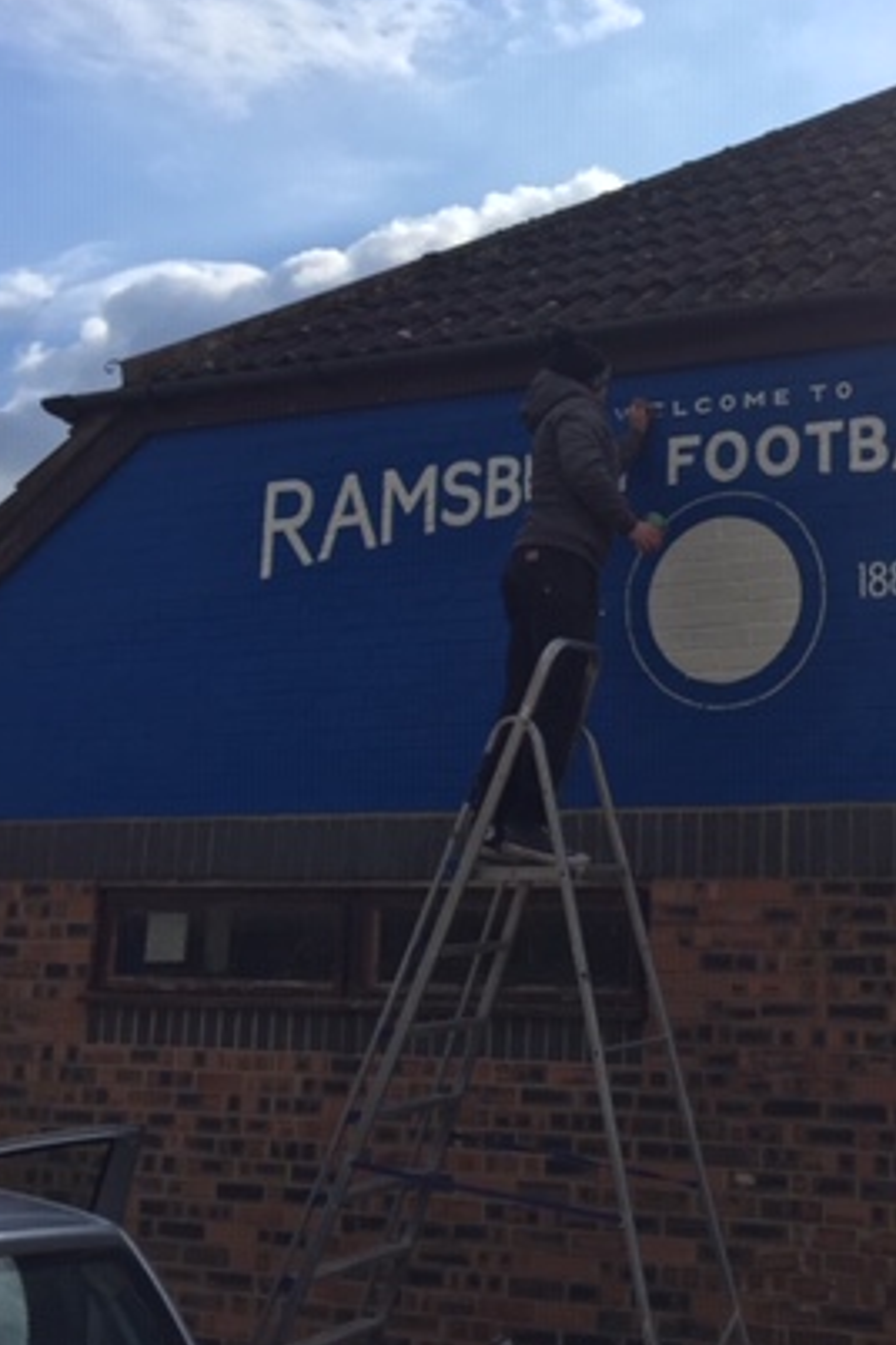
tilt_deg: +10.0
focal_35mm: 48
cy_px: 589
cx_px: 749
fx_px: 1792
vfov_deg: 41.0
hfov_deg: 27.4
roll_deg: -2.4
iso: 32
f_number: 2.2
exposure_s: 1/3049
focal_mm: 4.15
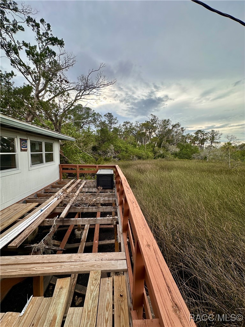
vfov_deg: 102.1
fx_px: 132
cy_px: 164
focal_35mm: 14
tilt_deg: -2.3
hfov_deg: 85.7
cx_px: 122
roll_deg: -1.7
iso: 40
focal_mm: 2.22
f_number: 2.2
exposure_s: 1/515
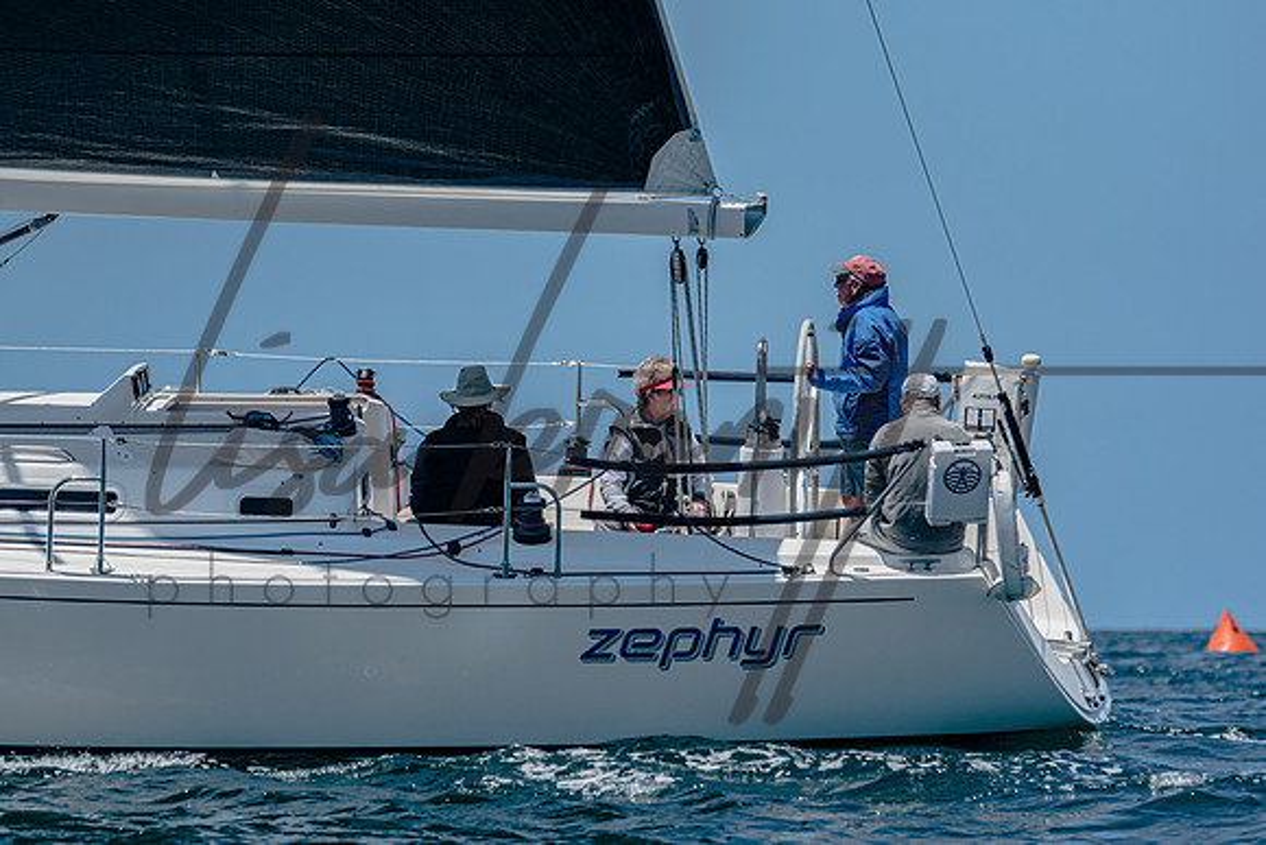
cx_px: 598
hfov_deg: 4.9
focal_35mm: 420
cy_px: 416
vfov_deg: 3.3
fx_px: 14756
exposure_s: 1/1600
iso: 200
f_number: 5.6
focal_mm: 260
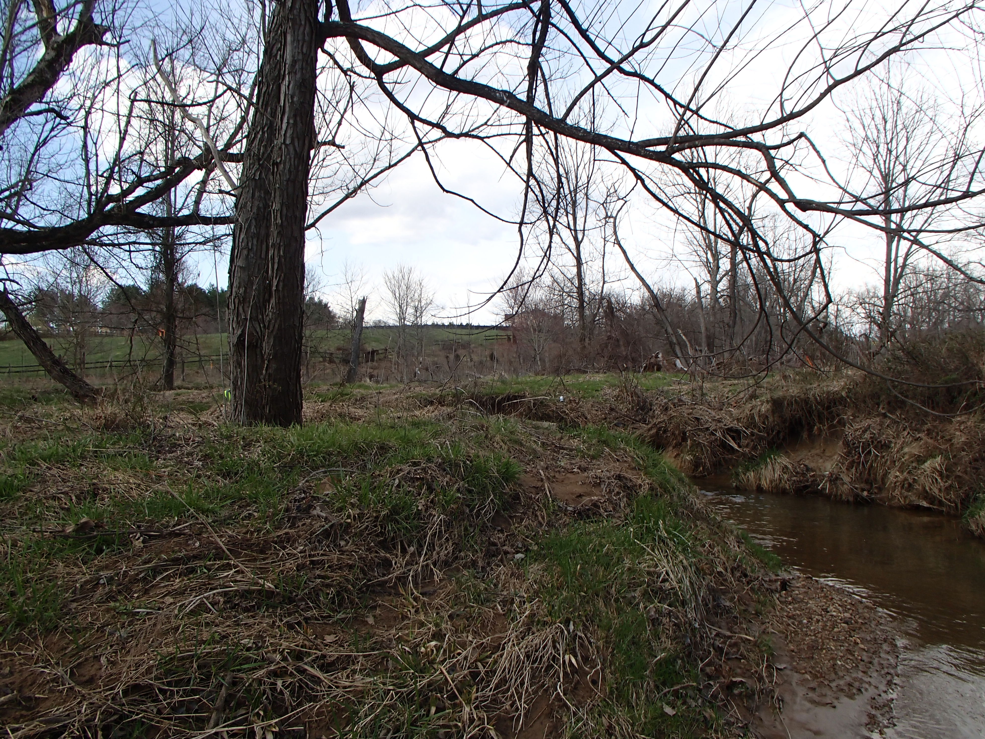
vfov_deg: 49.7
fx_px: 797
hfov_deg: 63.4
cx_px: 492
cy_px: 370
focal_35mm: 28
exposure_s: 1/400
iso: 100
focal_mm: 5
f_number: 3.9
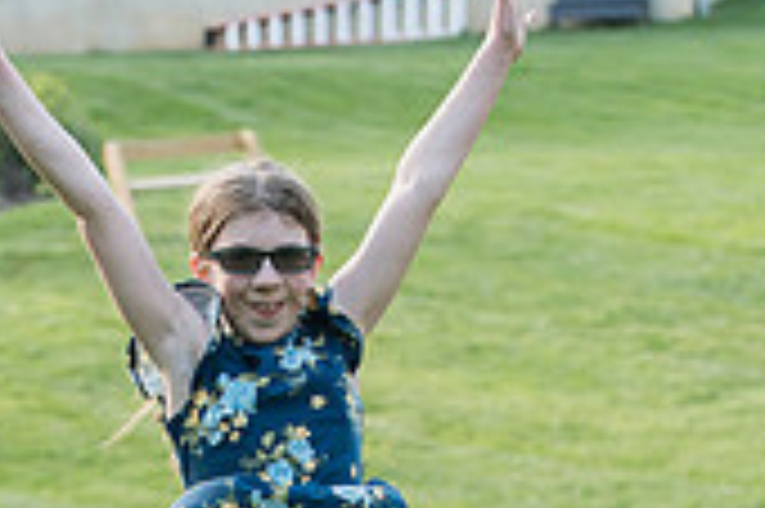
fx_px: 5074
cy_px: 663
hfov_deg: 8.6
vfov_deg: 5.7
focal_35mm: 239
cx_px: 302
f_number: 4
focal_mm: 70
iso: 500
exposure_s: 1/500
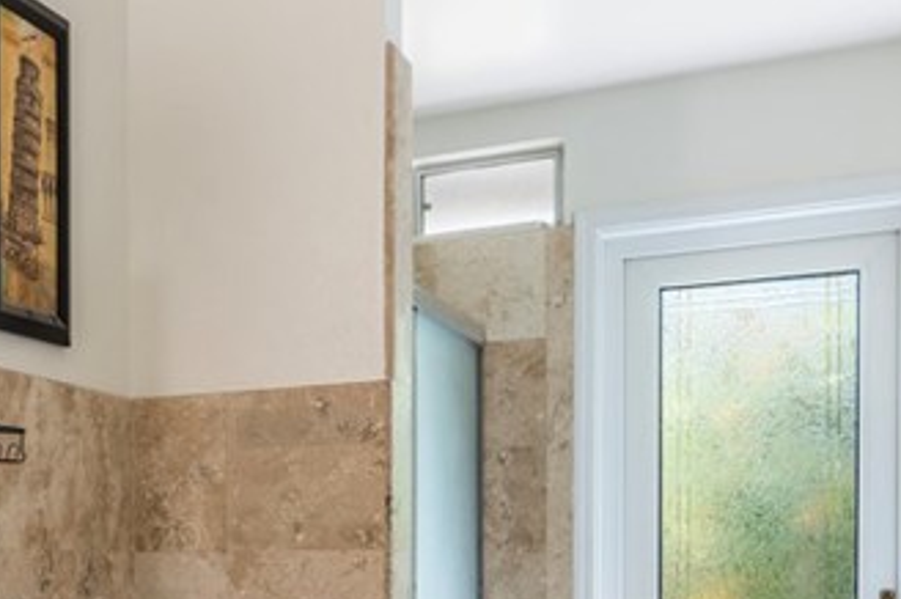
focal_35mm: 55
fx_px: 1364
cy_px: 562
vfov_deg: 23.9
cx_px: 25
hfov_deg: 33.8
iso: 400
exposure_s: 1/25
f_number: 7.1
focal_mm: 17.5
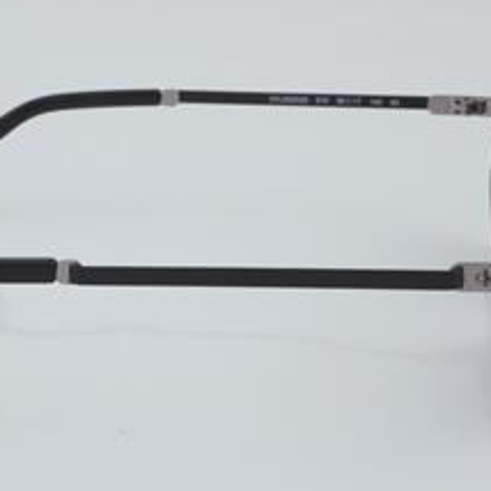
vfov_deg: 14.7
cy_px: 236
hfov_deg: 14.6
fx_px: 1910
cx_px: 151
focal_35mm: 119
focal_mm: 50
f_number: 29
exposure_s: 1/4
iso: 100
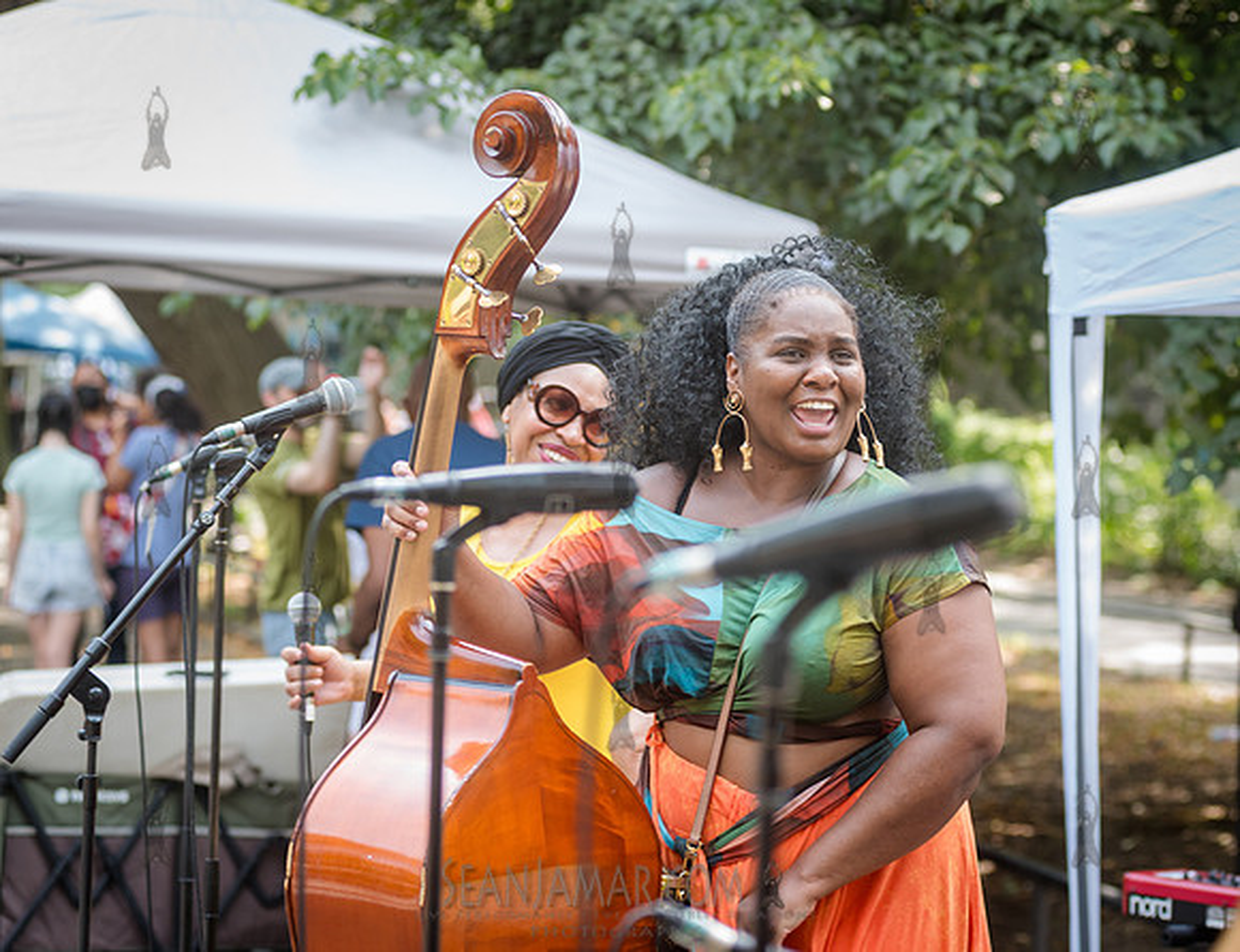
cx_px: 733
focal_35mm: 105
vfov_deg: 14.3
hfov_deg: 18.6
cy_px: 467
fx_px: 3781
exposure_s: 1/160
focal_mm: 92
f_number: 4
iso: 400
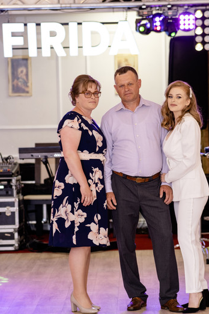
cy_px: 182
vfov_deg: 13.1
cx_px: 122
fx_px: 1367
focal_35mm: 157
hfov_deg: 8.7
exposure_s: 1/160
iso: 320
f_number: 2.2
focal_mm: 85
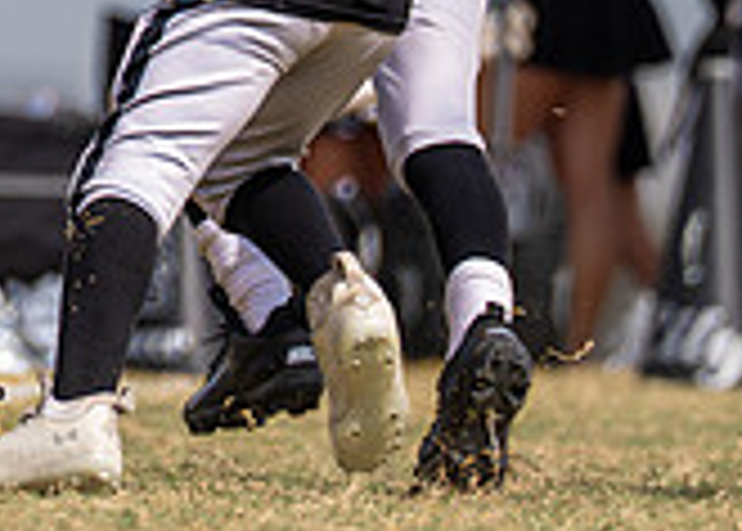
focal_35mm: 1419
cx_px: -208
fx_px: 29915
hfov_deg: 1.4
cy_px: -204
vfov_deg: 1.0
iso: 160
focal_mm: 200
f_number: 2.8
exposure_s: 1/6400
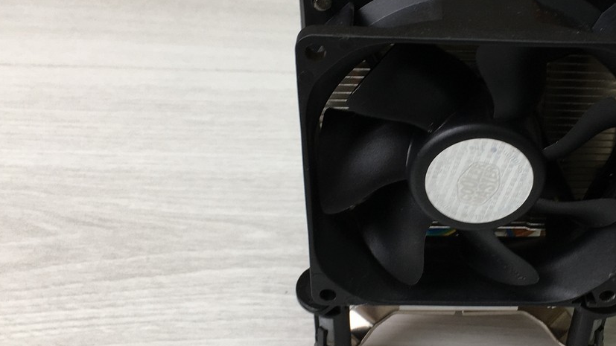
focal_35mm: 55
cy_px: 180
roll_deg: -2.9
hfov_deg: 37.0
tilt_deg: -39.5
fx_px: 898
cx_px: 457
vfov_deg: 21.8
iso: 25
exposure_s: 1/50
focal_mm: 4.15
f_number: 2.2
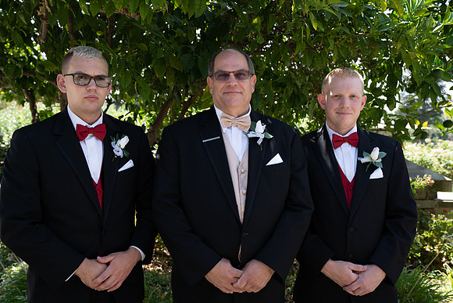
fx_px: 440
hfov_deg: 54.4
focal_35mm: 35
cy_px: 152
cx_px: 226
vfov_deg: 37.9
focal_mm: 35
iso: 160
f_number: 4.5
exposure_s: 1/200
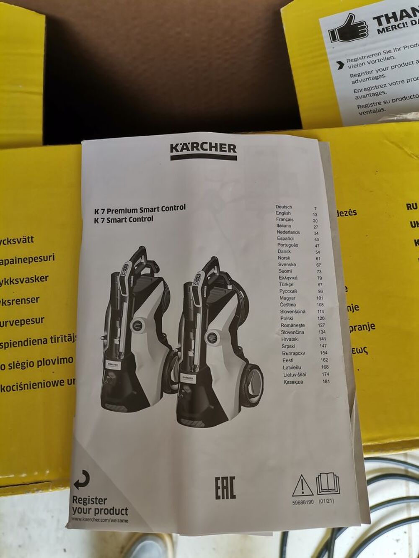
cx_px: 210
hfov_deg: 53.1
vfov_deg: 67.3
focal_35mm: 26
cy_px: 279
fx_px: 420
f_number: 1.8
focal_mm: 4.75
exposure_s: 1/99.9
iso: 64
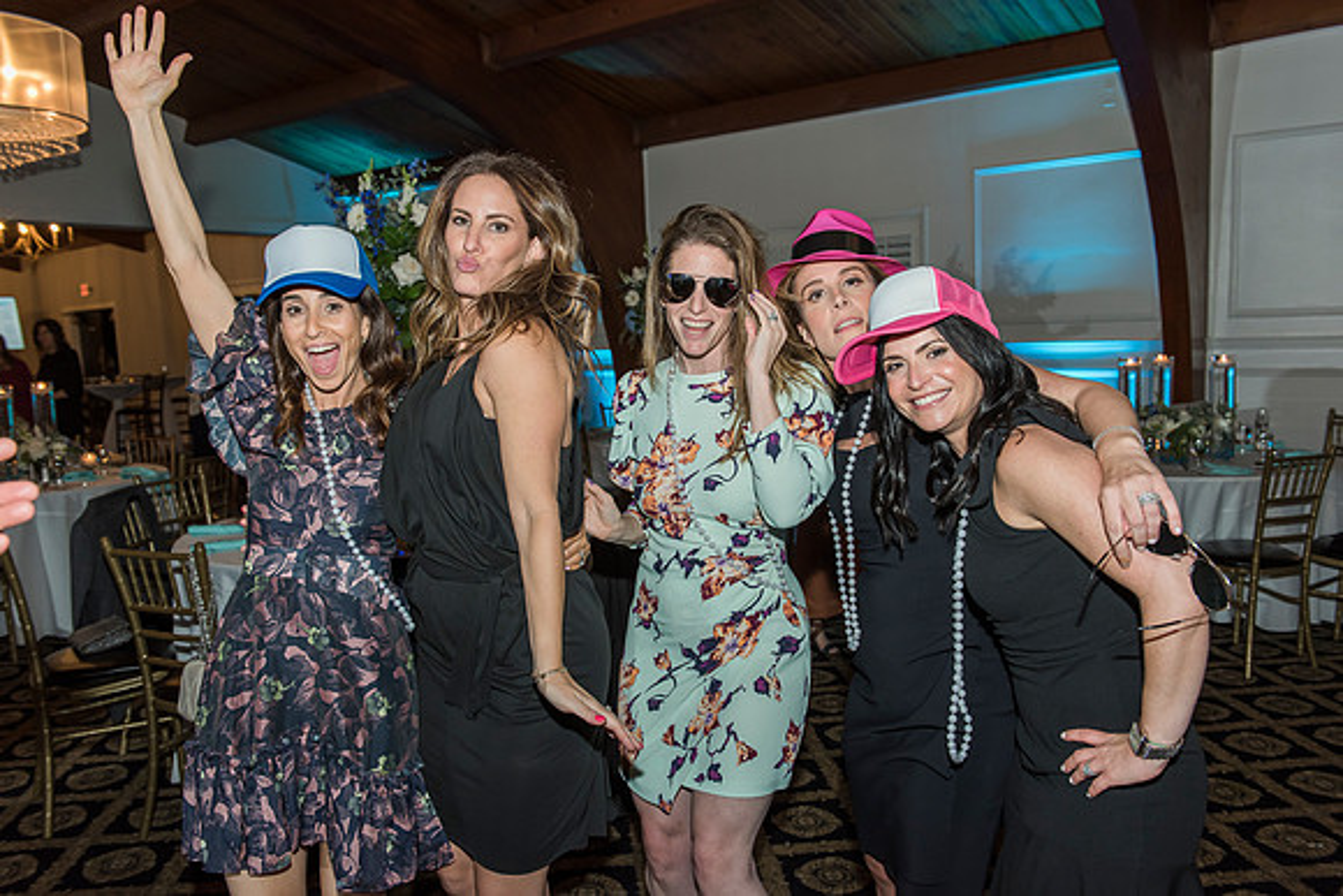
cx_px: 672
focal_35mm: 29
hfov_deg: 63.6
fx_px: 1082
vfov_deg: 45.0
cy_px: 448
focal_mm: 29
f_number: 4.5
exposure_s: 1/100
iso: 1000
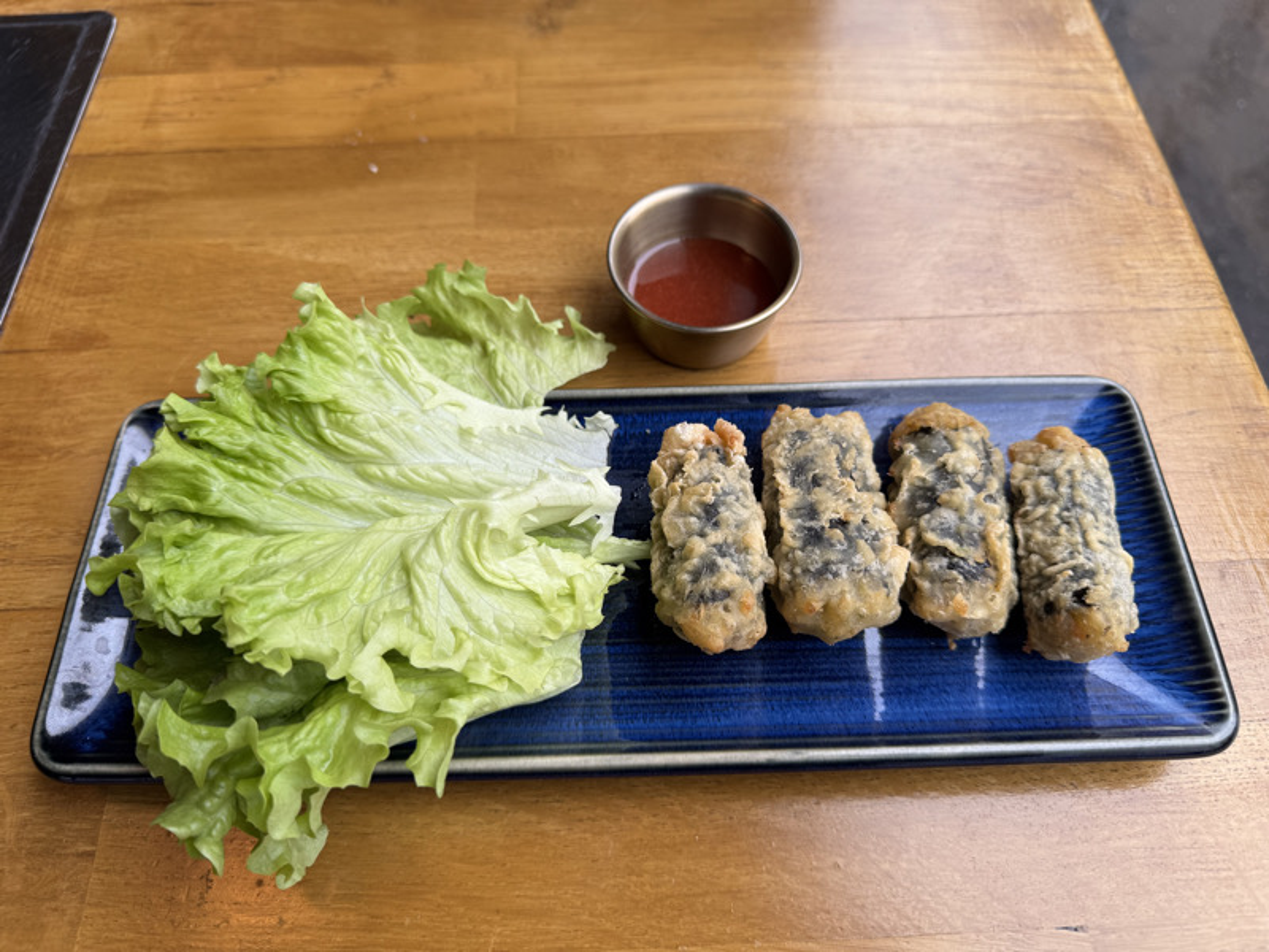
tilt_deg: -60.4
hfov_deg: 71.6
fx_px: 880
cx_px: 634
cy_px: 476
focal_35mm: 24
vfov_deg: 56.8
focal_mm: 6.76
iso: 64
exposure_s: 1/218
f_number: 1.78
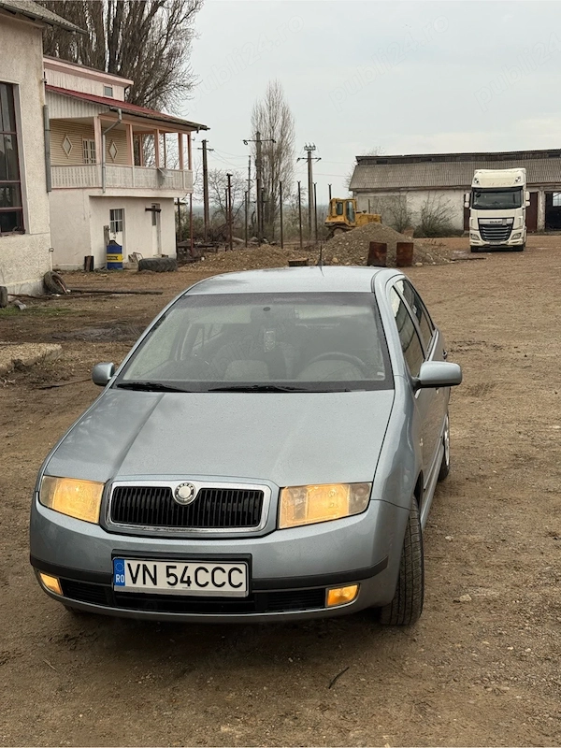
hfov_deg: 30.3
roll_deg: +1.2
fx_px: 1037
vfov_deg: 39.7
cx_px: 280
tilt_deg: -10.2
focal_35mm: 48
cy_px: 374
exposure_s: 1/466
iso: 64
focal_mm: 6.76
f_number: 1.78
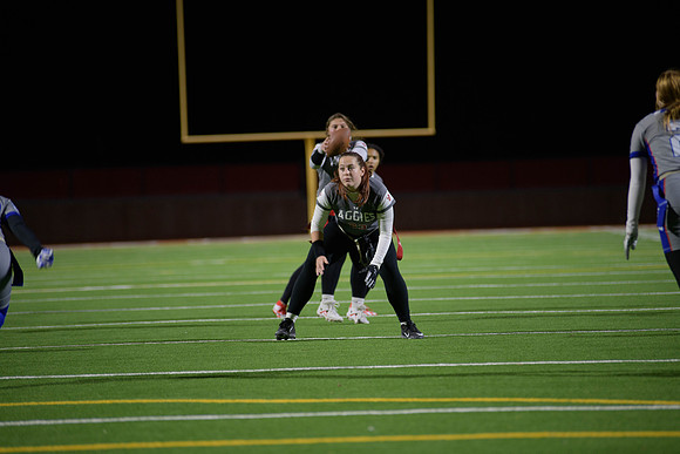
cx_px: 340
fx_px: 3778
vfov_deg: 6.9
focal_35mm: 200
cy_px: 227
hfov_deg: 10.3
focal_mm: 200
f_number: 2.8
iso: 900
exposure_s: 1/200
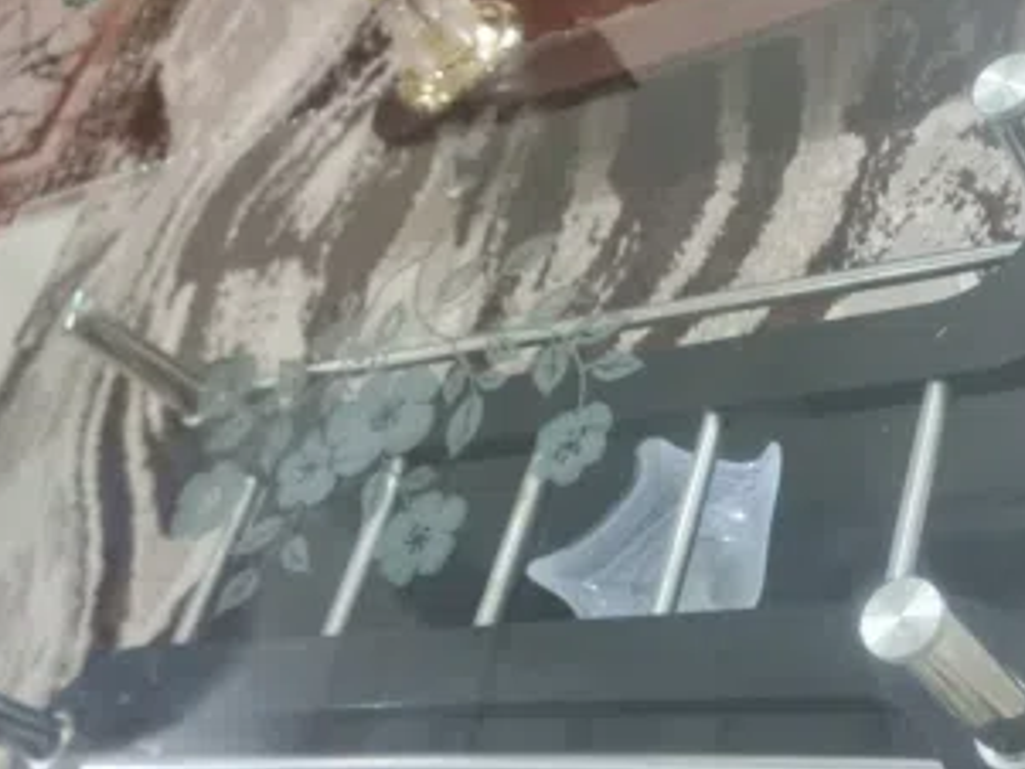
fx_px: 1511
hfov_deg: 36.8
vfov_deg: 28.4
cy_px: 500
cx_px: 742
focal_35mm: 51
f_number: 1.8
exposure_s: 1/20
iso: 1250
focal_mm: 6.7
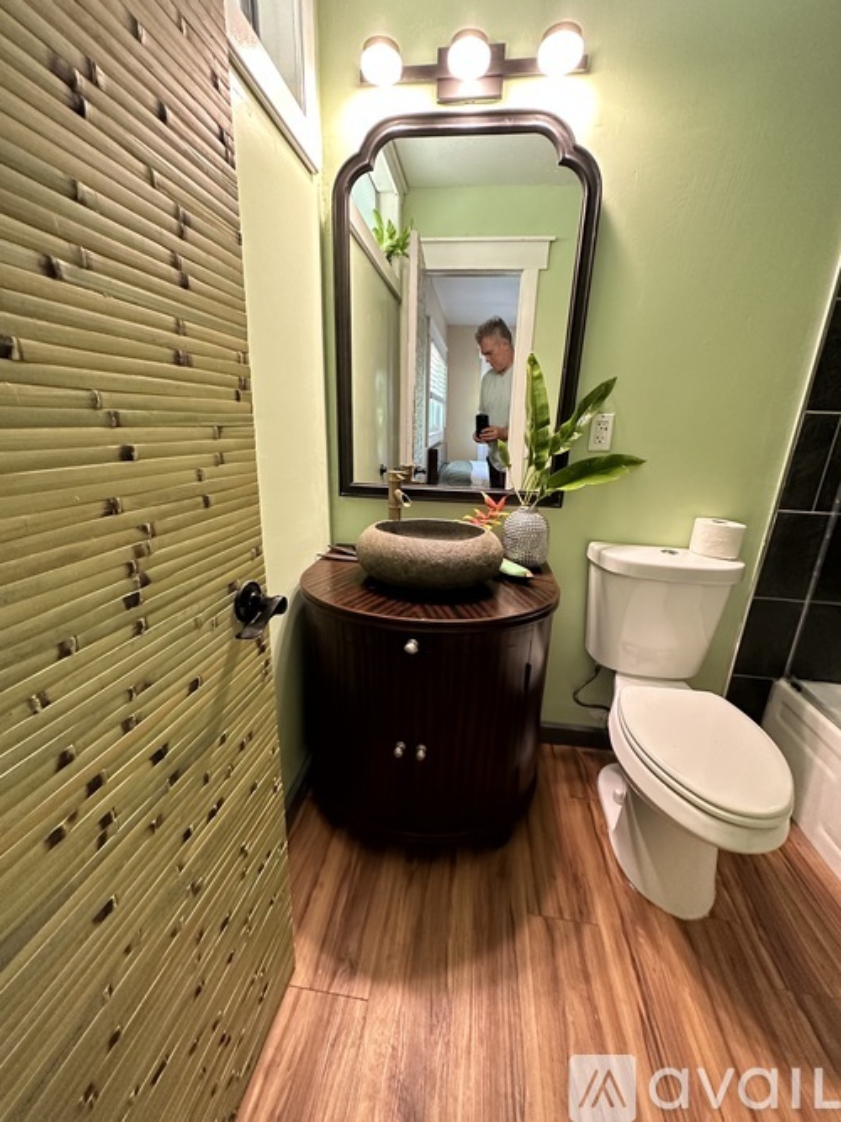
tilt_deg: -18.4
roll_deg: -1.8
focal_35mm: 14
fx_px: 454
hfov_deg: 85.7
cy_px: 561
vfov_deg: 102.1
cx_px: 420
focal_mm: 2.22
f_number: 2.2
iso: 400
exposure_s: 1/60
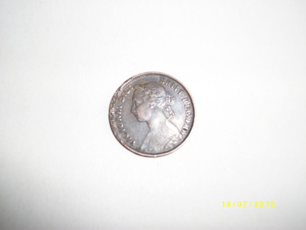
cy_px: 115
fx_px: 345
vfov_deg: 36.8
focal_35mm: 39
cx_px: 153
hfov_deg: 47.9
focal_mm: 7.1
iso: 125
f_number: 3.2
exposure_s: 1/50.3
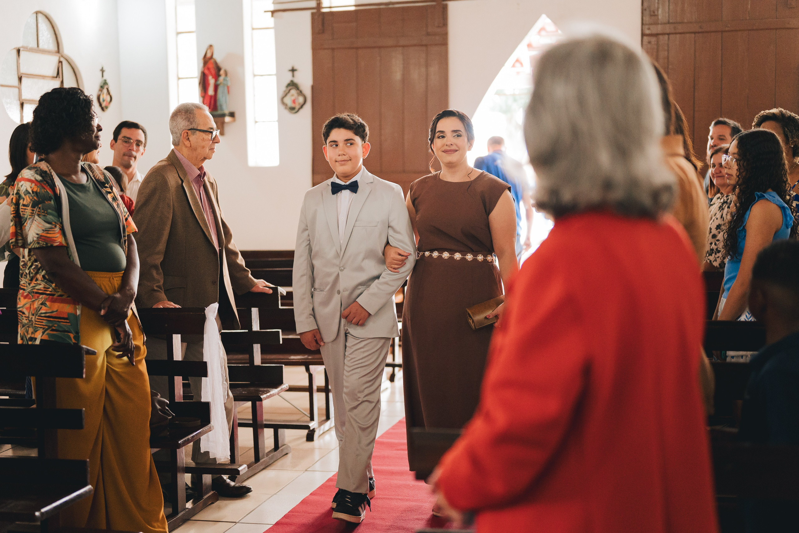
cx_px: 400
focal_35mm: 52
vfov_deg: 26.2
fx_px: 1147
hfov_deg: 38.4
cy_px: 266
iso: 2500
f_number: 1.8
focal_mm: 50
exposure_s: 1/500
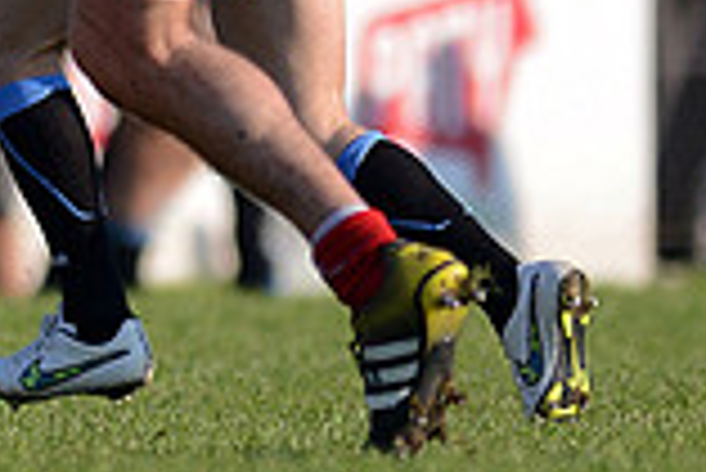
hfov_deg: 1.3
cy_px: -272
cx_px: -486
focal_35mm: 1551
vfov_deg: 0.9
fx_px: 30444
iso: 560
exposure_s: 1/2500
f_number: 4
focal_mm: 420
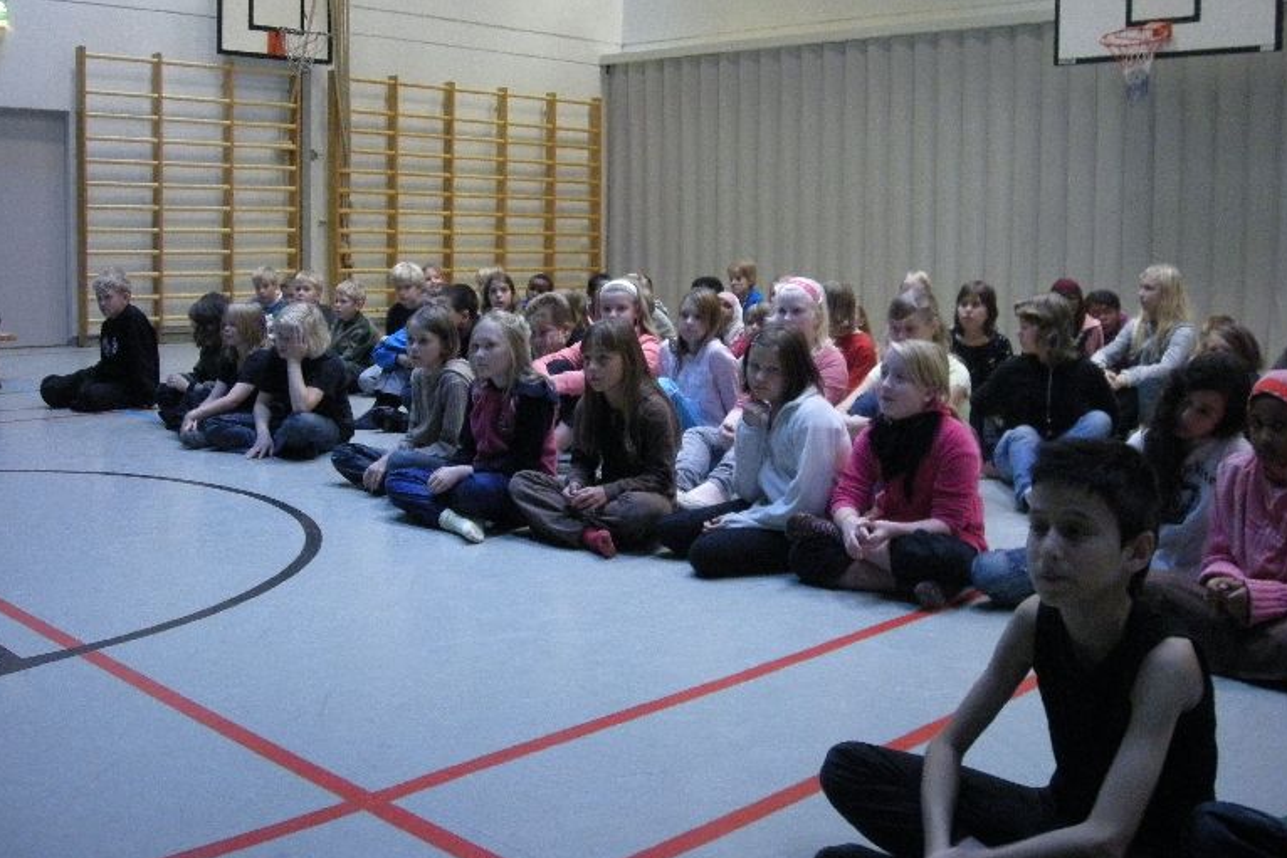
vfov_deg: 35.0
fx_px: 1359
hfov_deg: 50.7
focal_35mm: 38
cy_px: 368
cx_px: 637
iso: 400
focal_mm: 5.7
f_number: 2.8
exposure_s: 1/28.8
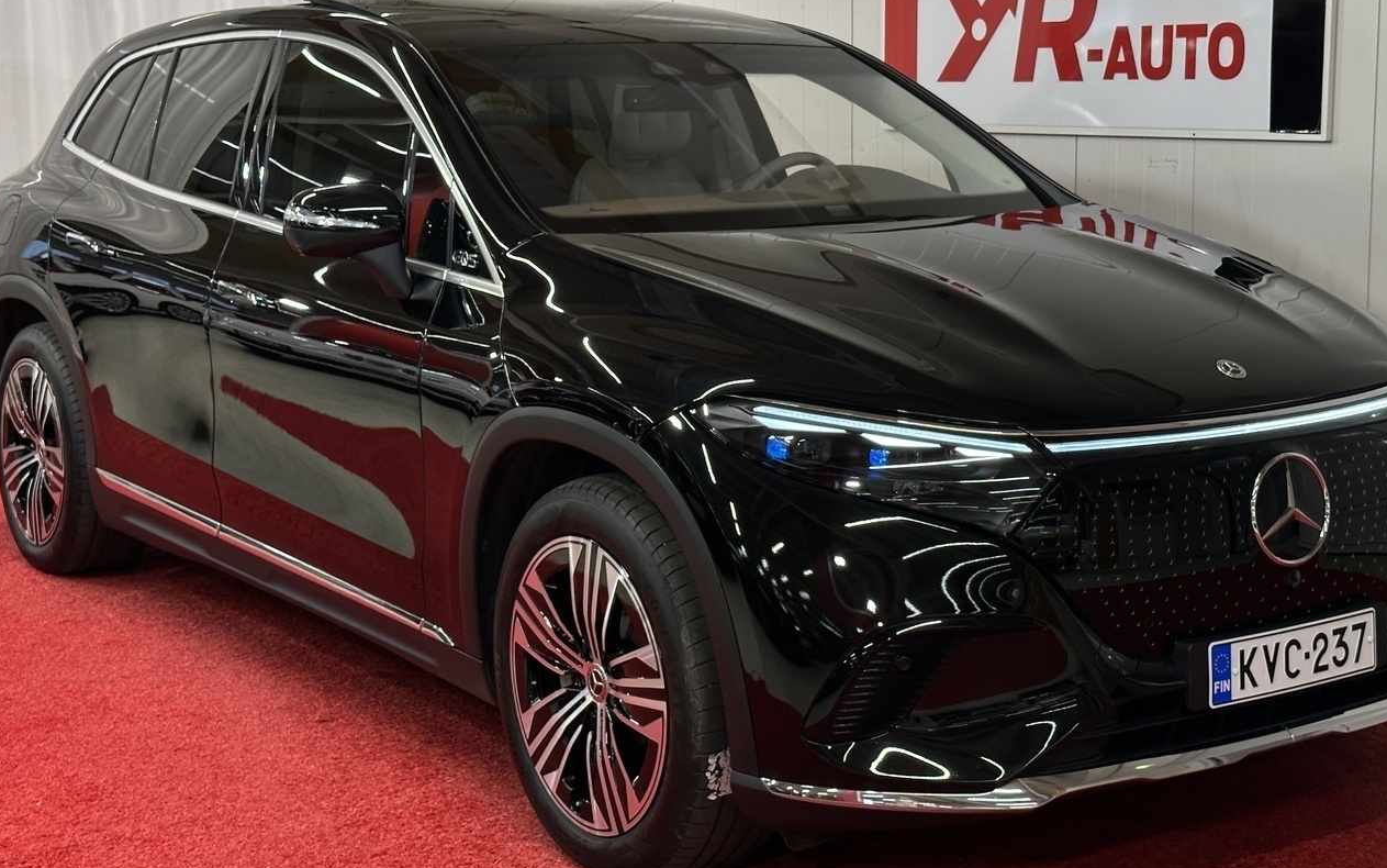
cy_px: 376
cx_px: 748
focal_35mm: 58
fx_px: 2193
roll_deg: +0.1
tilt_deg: -8.0
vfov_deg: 22.4
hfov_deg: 35.1
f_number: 1.78
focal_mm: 6.86
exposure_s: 1/102
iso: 100
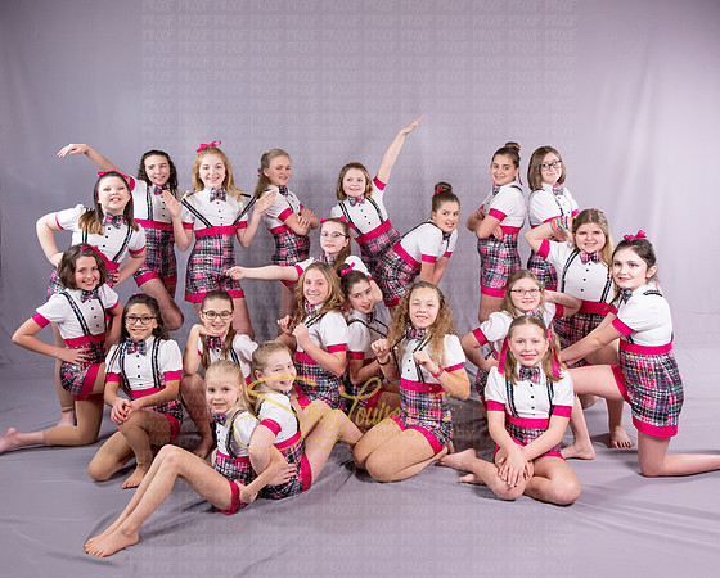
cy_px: 239
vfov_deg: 45.3
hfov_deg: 55.0
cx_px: 337
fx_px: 690
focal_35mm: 32
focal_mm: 24
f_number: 5.6
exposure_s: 1/125
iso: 2500
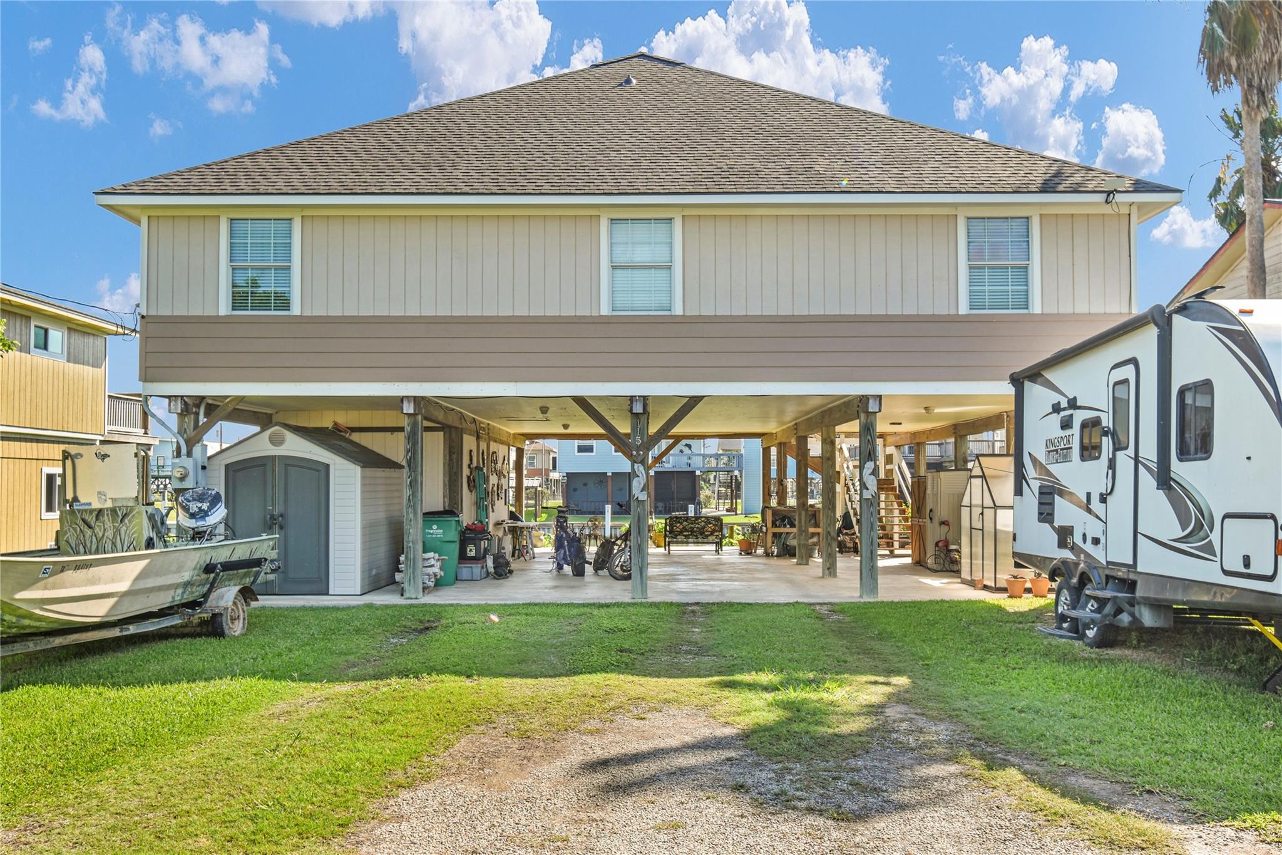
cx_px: 641
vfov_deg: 43.6
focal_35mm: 30
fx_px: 1068
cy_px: 428
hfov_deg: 61.9
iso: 100
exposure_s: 1/200
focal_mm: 20
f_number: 7.1
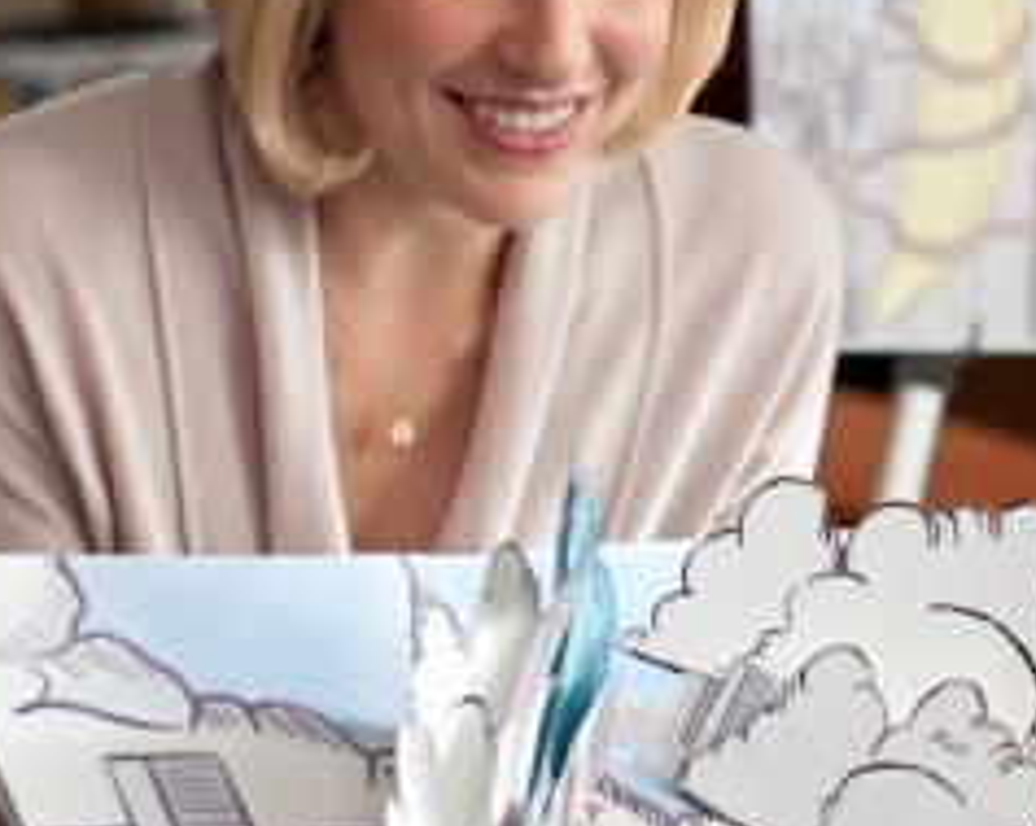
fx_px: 8602
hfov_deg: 6.9
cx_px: 573
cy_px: 210
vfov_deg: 5.5
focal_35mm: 281
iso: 500
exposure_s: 1/100
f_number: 3.2
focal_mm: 105
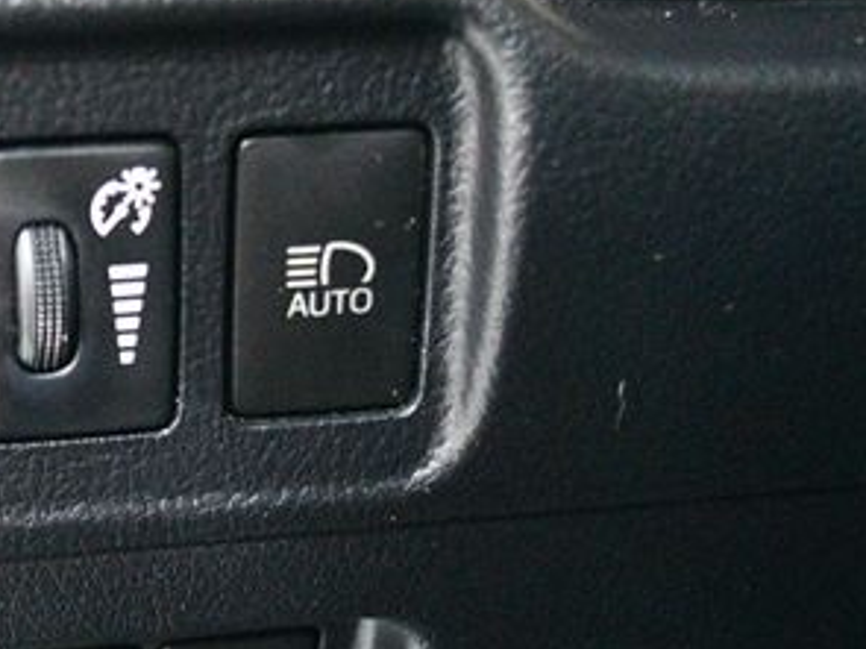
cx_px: 32
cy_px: 534
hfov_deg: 25.0
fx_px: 1876
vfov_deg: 19.4
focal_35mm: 75
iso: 12800
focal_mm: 24
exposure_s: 1/50
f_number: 4
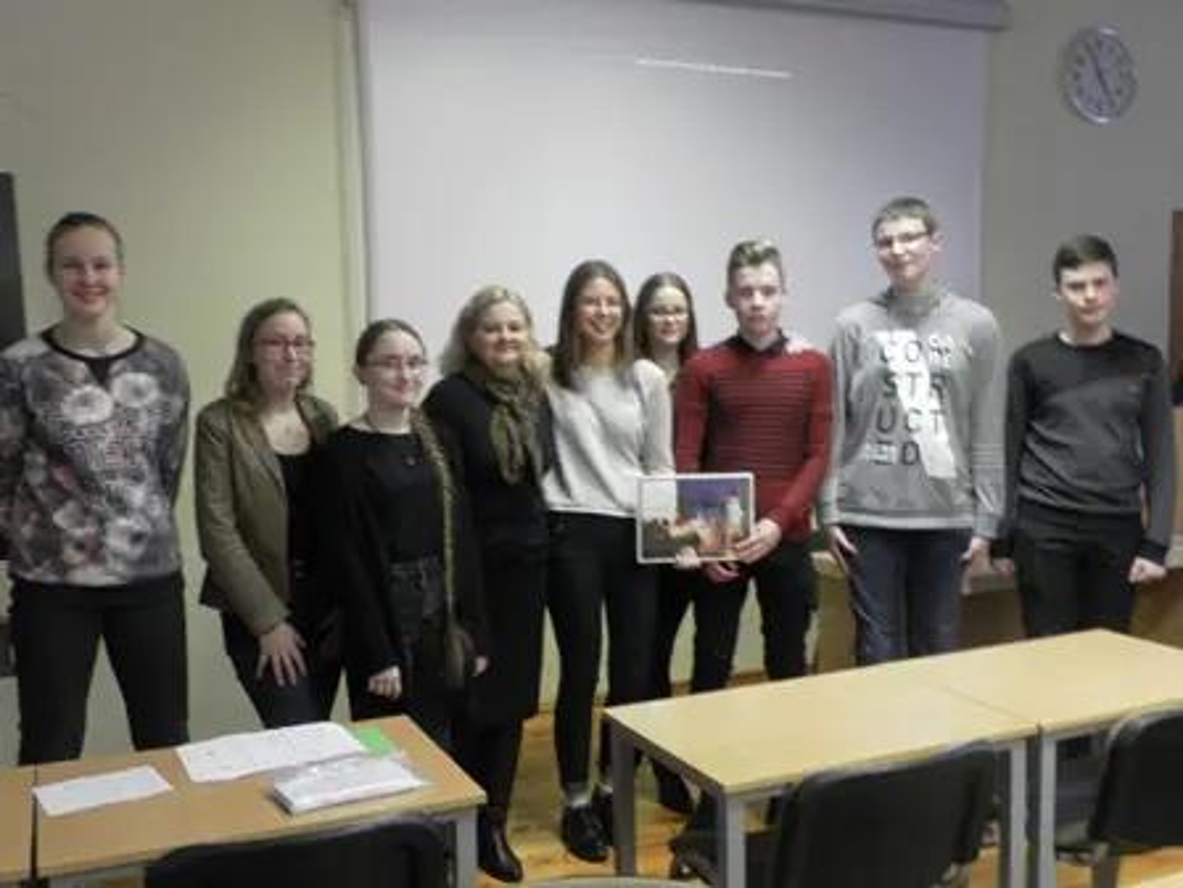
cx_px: 592
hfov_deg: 50.1
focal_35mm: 37
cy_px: 444
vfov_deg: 38.7
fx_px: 1264
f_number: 3.2
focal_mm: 6.6
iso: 250
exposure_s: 1/8
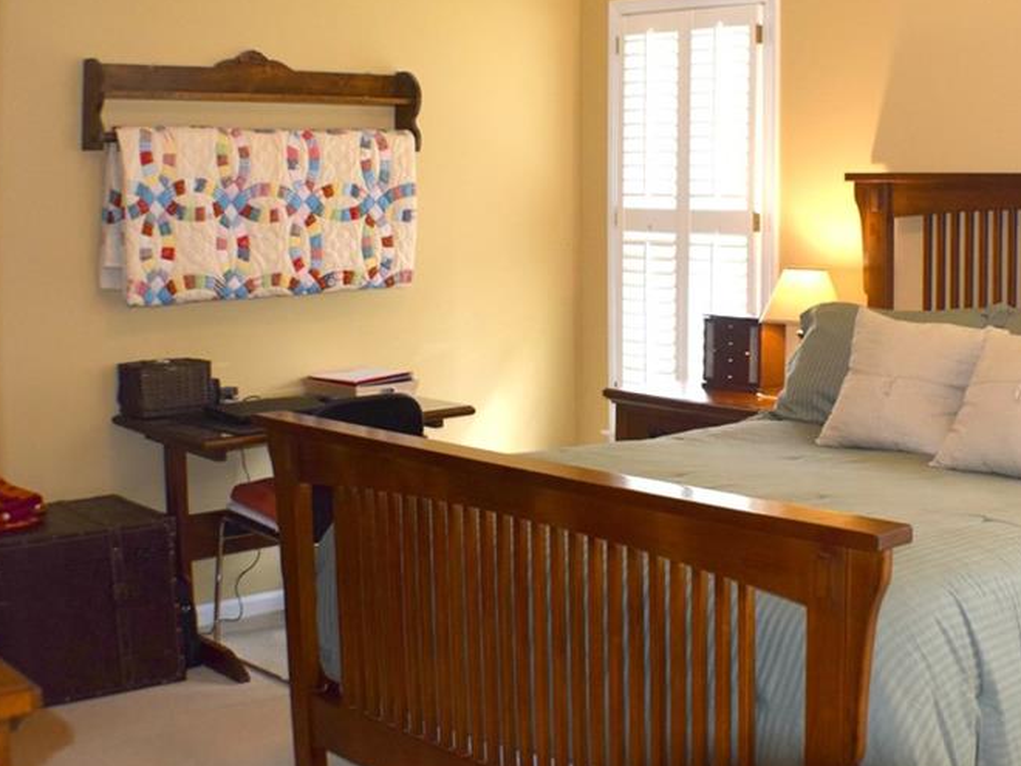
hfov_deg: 25.3
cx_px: 770
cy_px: 320
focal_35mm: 76
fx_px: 2242
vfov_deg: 19.4
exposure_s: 1/80
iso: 800
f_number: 4.5
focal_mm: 34
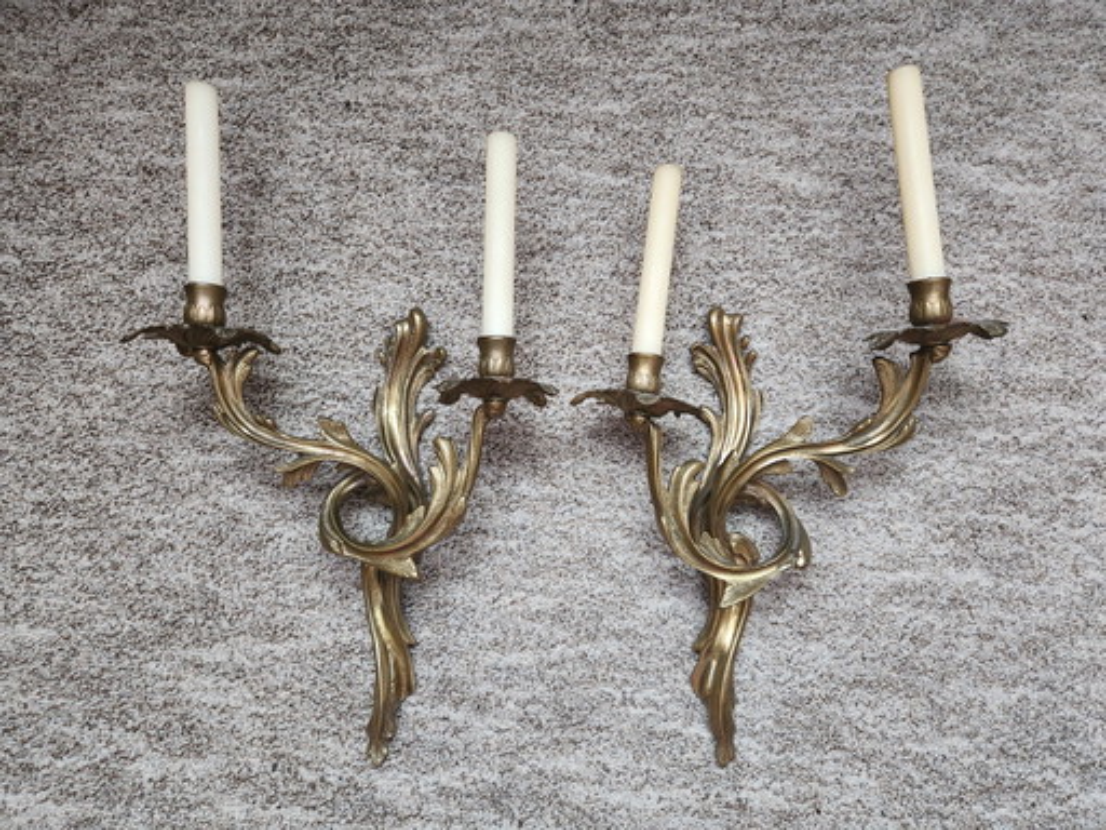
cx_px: 553
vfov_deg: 58.9
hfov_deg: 73.9
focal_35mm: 23
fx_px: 735
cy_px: 415
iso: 500
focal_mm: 5.4
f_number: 1.8
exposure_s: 1/33
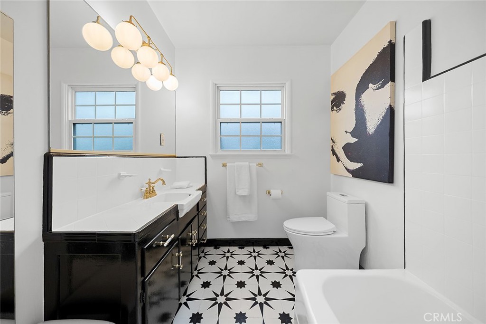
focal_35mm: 12
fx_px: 162
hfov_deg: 112.6
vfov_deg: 90.0
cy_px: 162
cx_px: 243
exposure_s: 1/60
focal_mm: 12
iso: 1000
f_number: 5.6
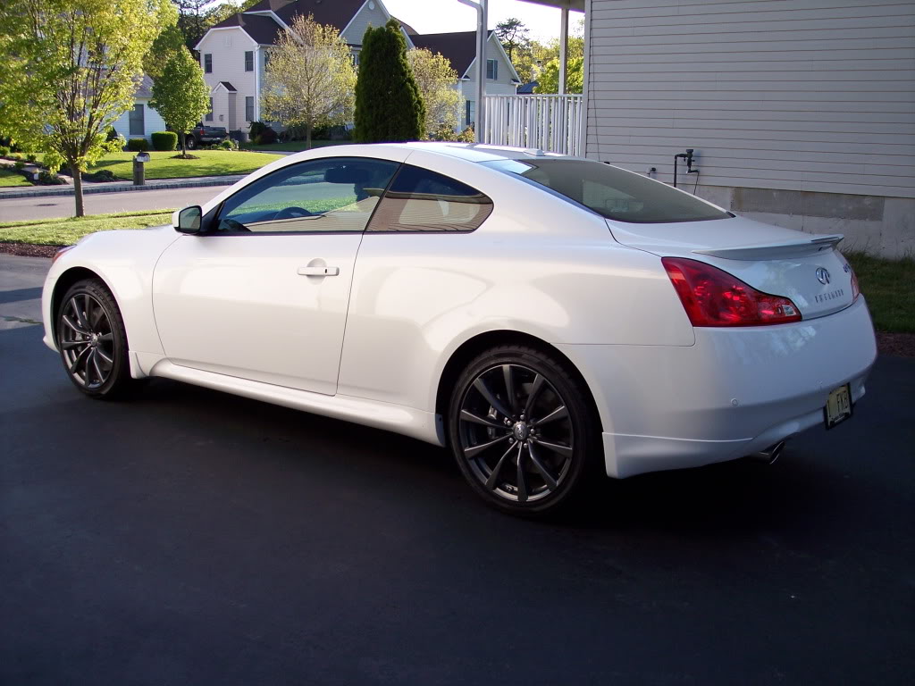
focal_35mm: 39
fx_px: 1031
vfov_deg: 36.8
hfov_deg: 47.9
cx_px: 458
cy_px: 343
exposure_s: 1/350
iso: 100
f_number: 3.4
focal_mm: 8
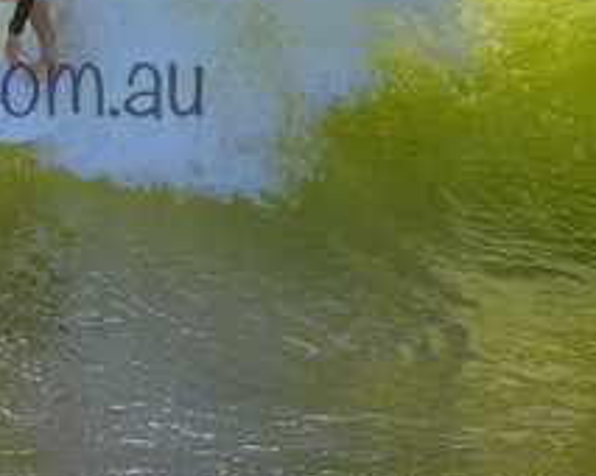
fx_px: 36039
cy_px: 52
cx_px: -92
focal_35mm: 2045
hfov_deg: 0.9
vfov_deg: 0.8
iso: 1250
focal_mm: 800
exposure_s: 1/2000
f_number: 11
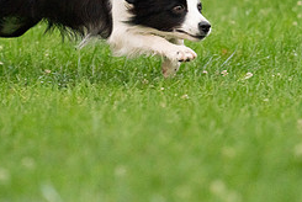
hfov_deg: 2.5
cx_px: 171
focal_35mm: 813
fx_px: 6828
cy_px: -30
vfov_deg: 1.7
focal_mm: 344
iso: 6400
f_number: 6.3
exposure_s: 1/1600
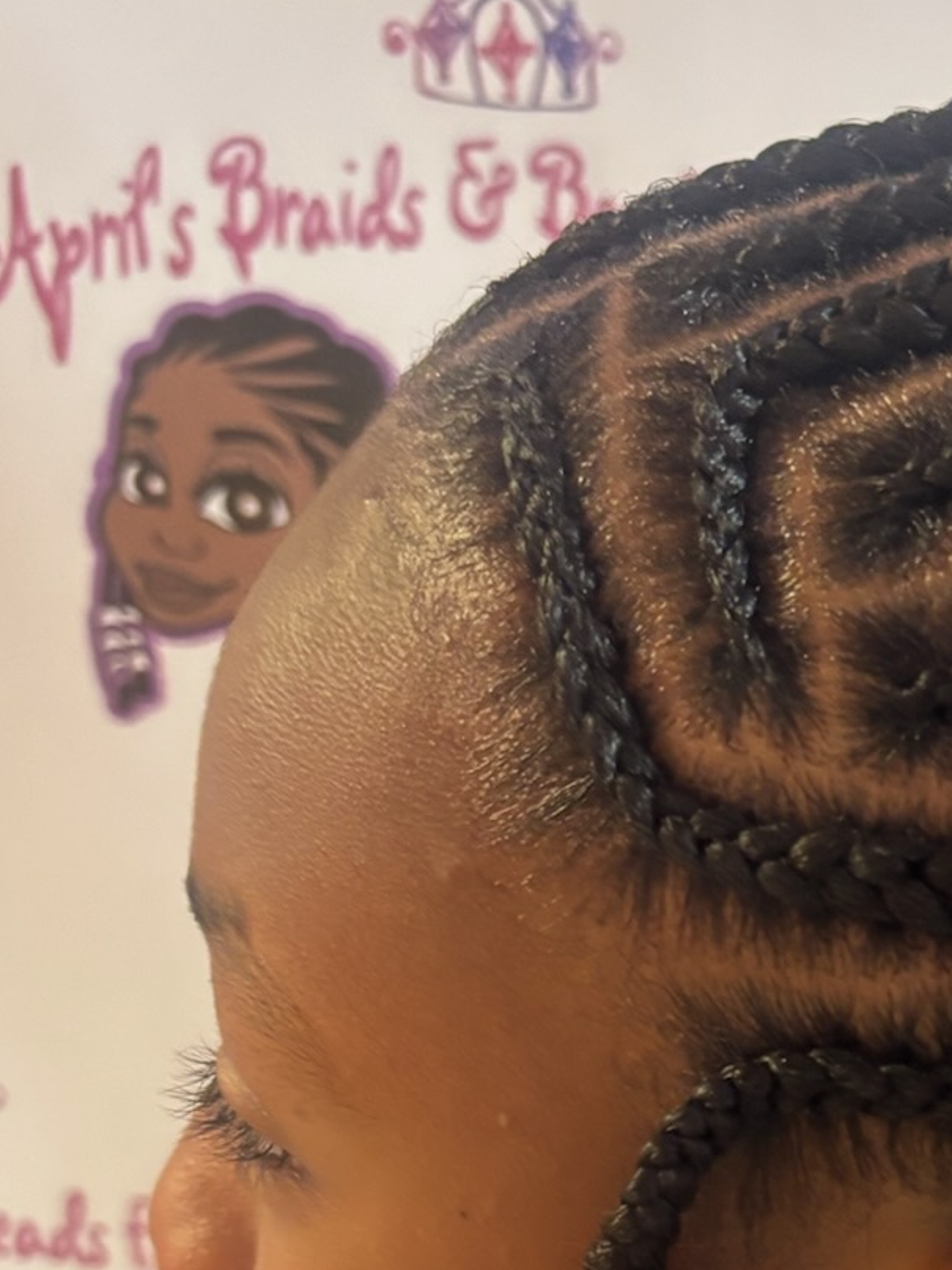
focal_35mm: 66
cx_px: 1018
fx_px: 2421
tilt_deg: -21.5
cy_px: 1180
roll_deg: -4.1
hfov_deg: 21.2
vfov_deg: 28.1
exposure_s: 1/40
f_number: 1.6
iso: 400
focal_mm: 5.96
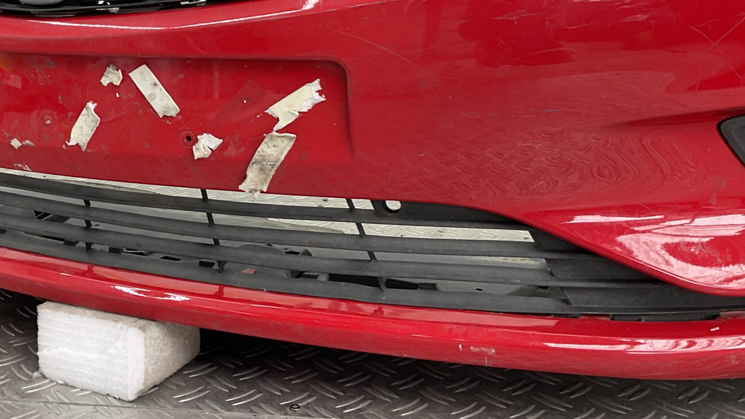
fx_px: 948
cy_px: 95
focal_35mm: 48
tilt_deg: -7.9
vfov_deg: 24.6
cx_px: 184
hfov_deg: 41.6
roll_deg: +2.7
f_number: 1.8
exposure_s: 1/120
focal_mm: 3
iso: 40
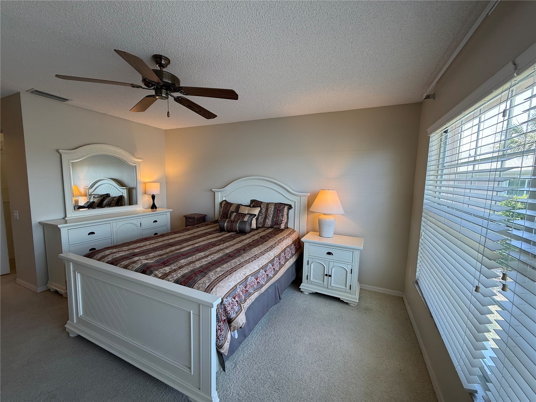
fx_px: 217
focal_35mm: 14
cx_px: 268
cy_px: 201
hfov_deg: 102.1
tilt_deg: -5.4
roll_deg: -1.7
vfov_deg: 85.7
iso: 100
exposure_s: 1/120
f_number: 2.2
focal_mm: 2.22
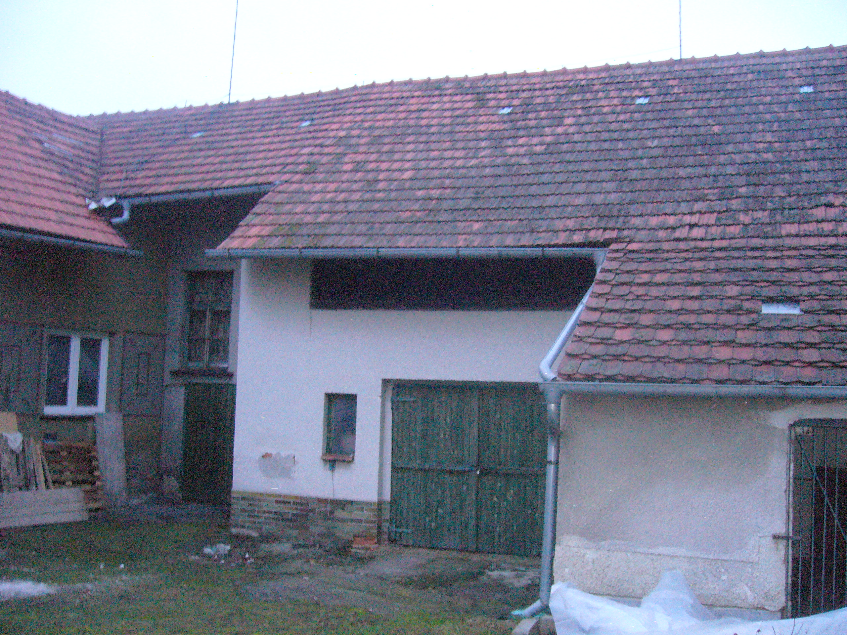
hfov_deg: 52.6
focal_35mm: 35
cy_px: 318
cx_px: 424
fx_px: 856
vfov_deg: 40.7
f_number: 2.8
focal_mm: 5.8
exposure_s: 1/8
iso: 400
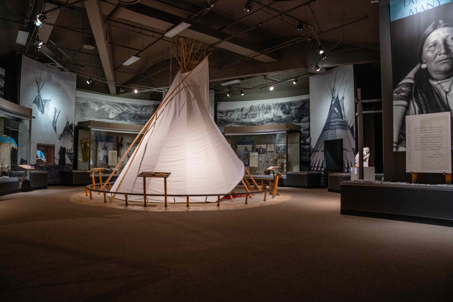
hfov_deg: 73.7
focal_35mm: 24
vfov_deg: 53.1
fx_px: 302
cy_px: 151
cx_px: 226
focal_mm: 24
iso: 800
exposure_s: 1/20
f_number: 4.5
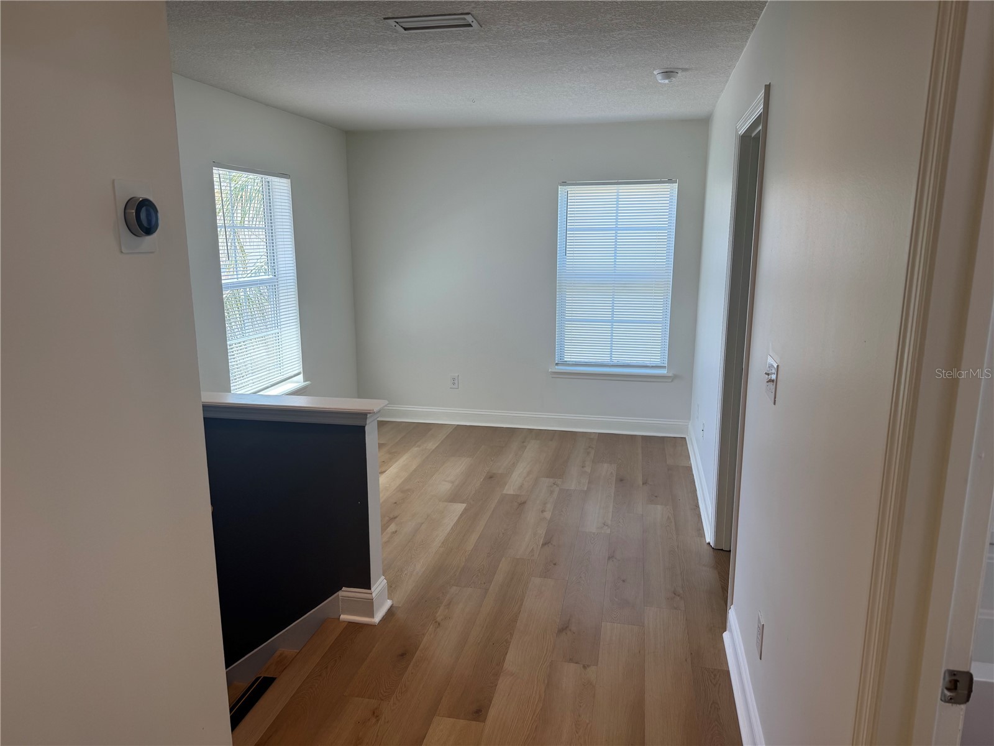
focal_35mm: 24
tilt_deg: -10.8
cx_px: 497
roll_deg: -0.7
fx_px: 689
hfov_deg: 71.6
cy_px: 373
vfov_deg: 56.8
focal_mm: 6.76
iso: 50
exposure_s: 1/127
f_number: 1.78
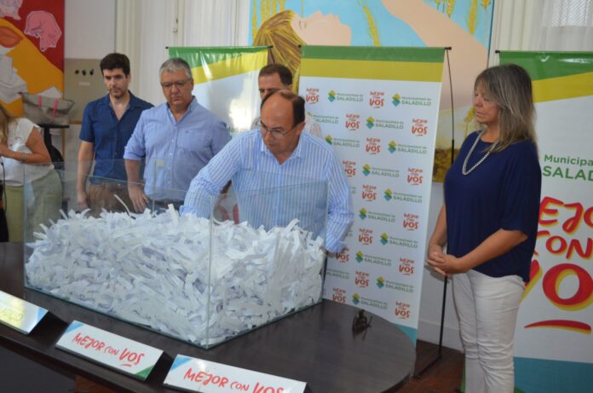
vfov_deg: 34.1
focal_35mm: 39
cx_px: 296
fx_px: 641
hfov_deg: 49.6
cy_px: 196
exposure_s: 1/60
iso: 1600
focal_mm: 26
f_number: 4.2
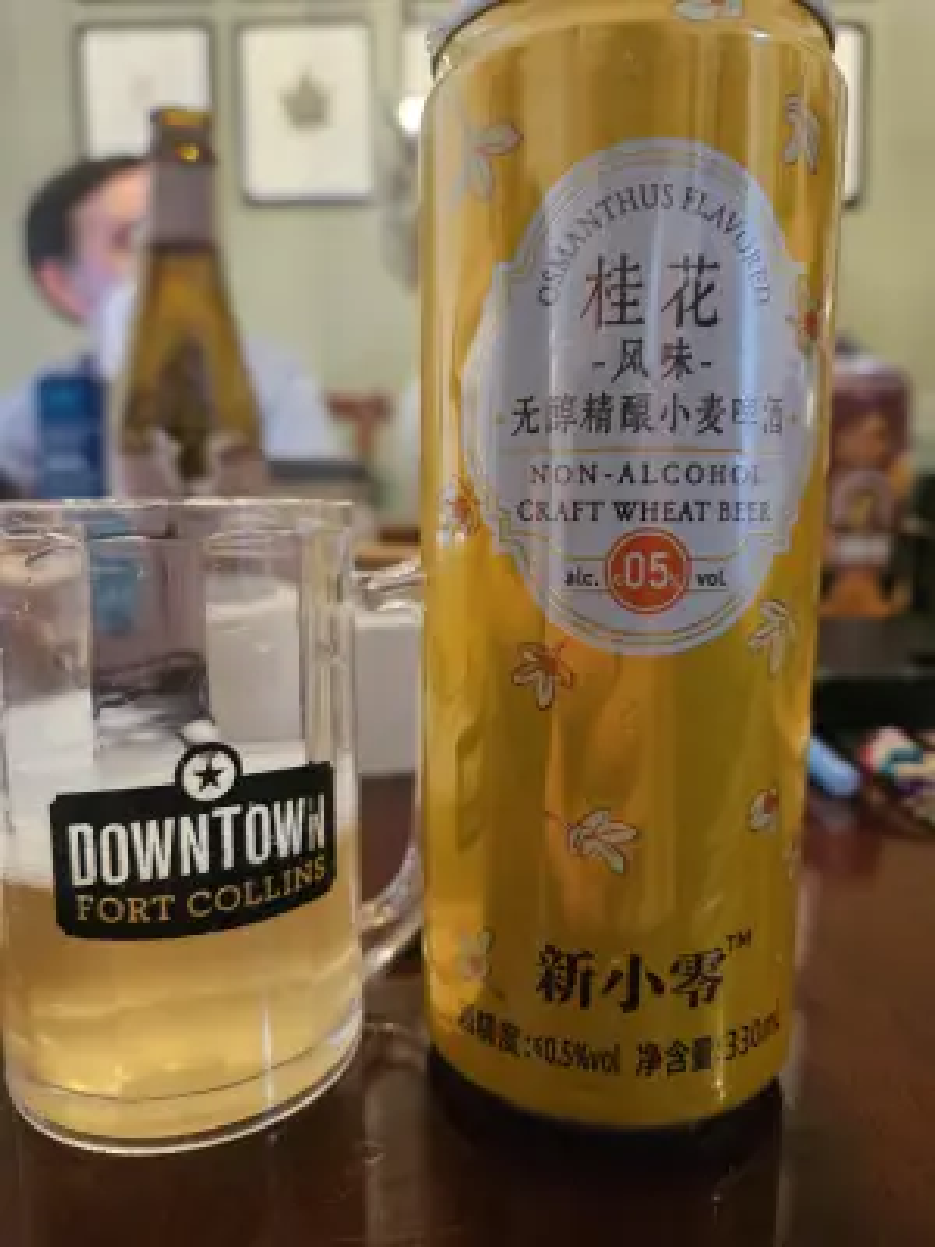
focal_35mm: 23
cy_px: 624
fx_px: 828
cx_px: 468
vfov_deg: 73.9
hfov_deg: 58.9
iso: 640
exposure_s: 1/60
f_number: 1.8
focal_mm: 5.4
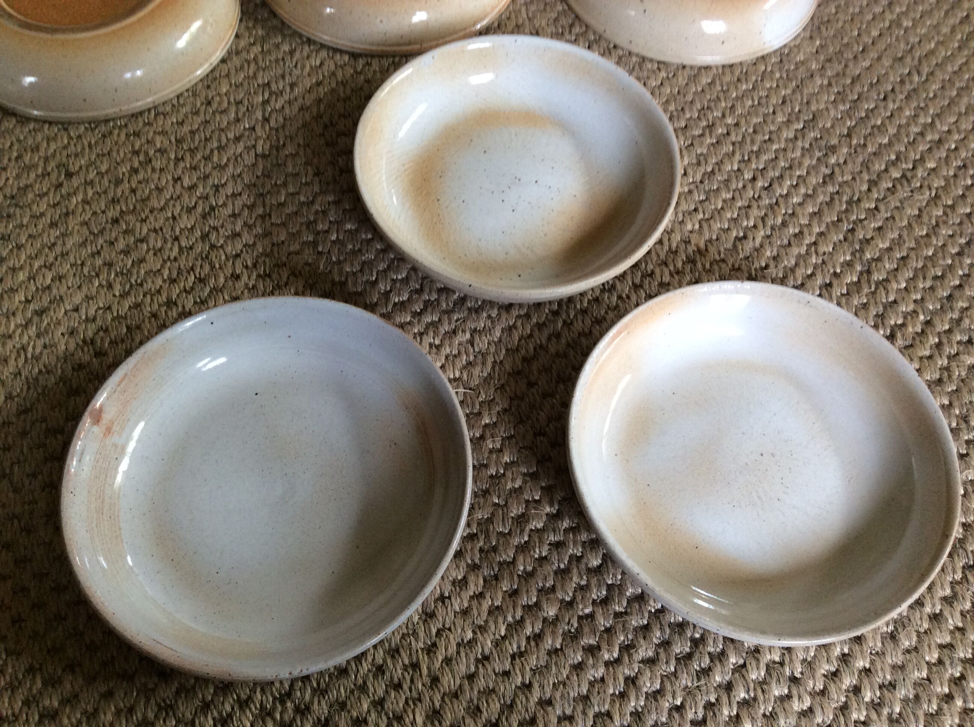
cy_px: 364
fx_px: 899
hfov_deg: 56.9
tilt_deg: -62.2
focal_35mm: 32
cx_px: 487
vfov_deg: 44.1
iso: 100
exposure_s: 1/25
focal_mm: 3.3
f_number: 2.4
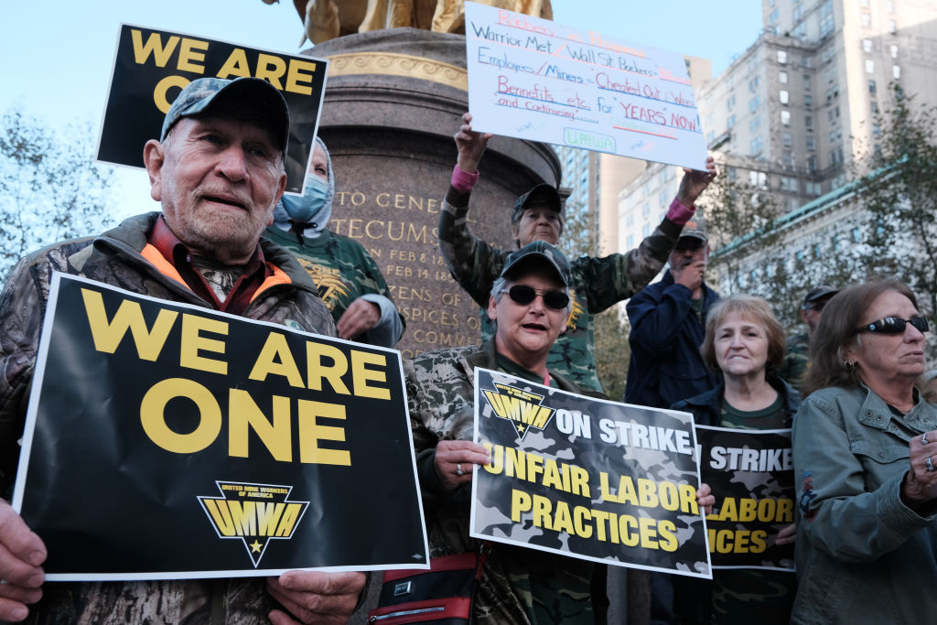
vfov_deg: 49.6
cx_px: 468
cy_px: 312
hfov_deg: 69.4
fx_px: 677
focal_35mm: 26
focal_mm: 17.6
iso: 320
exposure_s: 1/170
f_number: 4
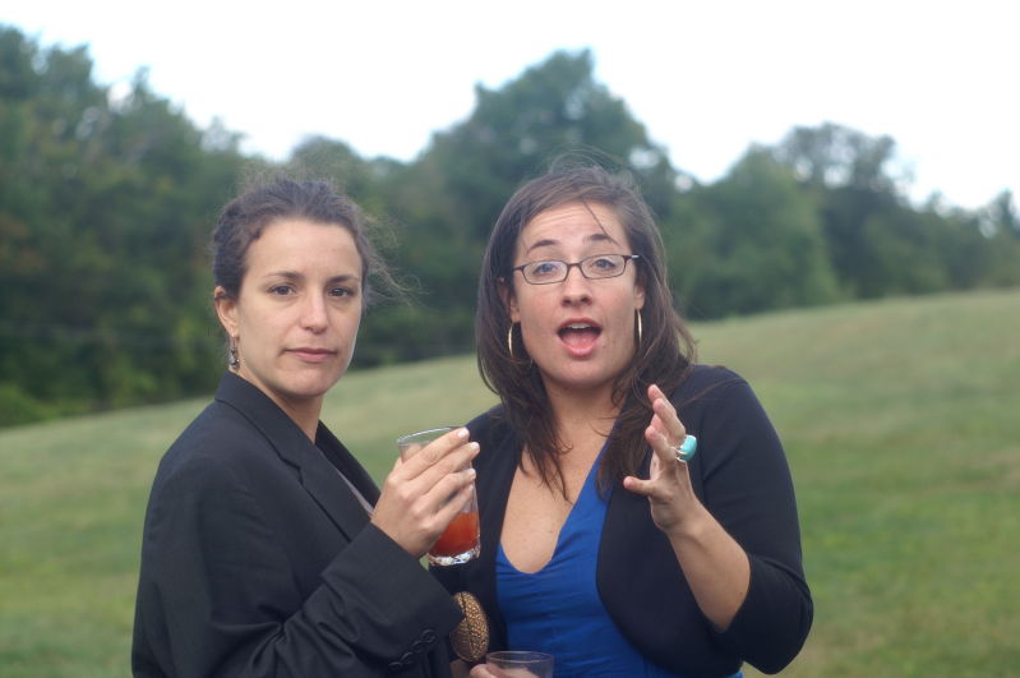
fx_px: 2123
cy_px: 339
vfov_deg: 18.1
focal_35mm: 75
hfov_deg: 27.0
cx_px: 510
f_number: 2.8
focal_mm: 50
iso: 100
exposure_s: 1/750
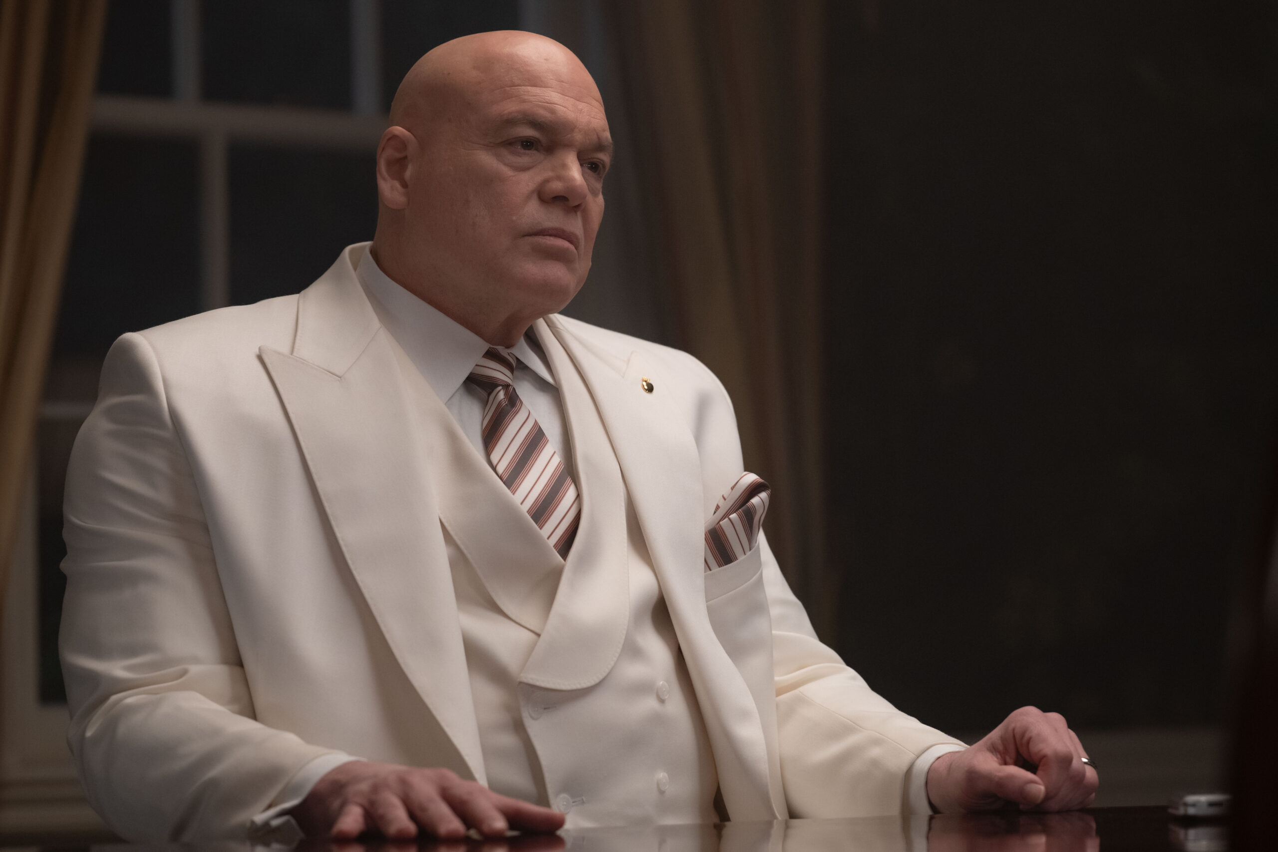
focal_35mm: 125
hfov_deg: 16.4
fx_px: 4437
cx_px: 639
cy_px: 426
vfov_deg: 11.0
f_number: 3.5
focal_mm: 125
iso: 1600
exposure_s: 1/125
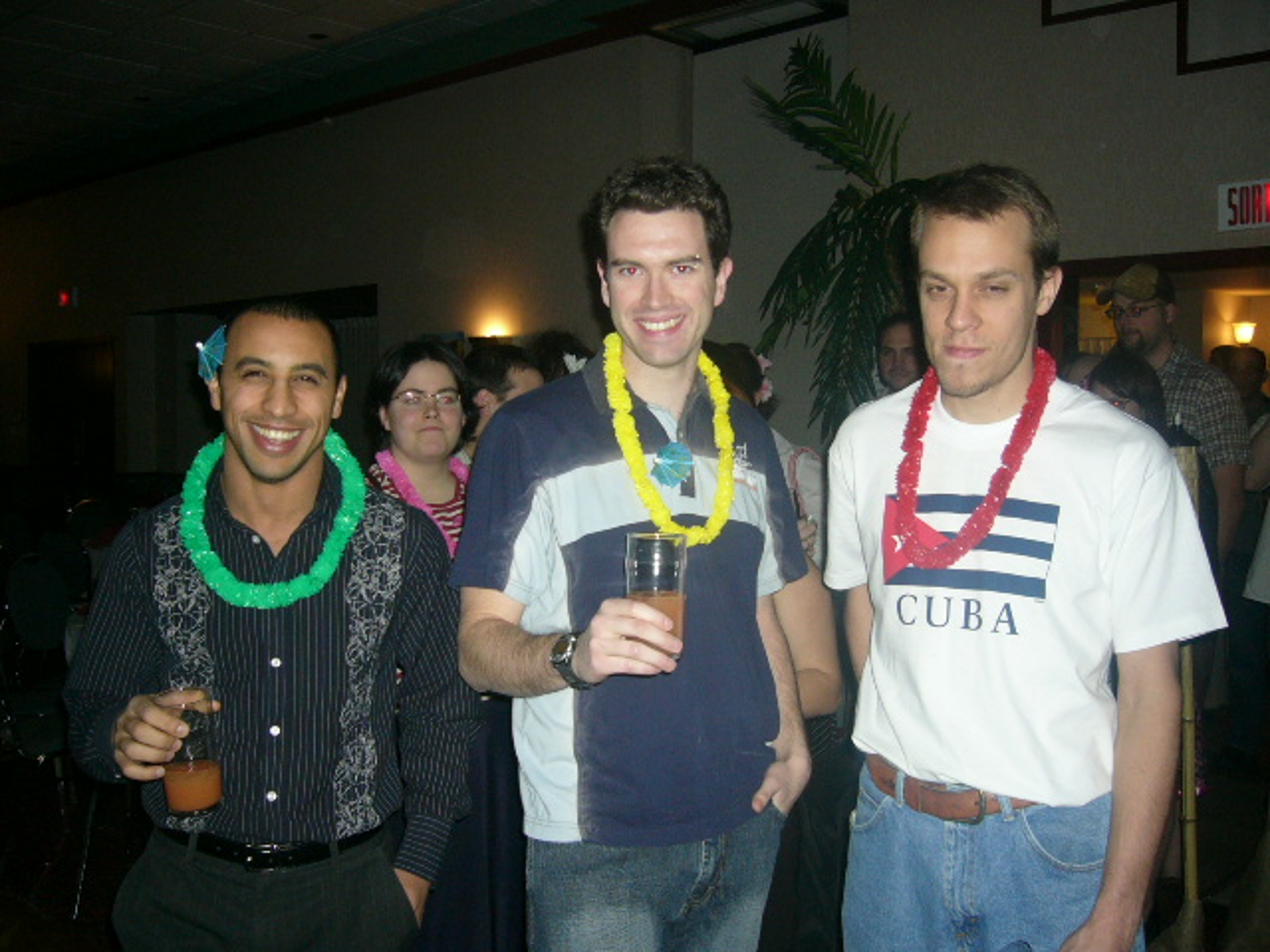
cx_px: 635
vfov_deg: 40.7
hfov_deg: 52.6
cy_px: 476
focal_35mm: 35
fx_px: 1284
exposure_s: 1/60
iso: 150
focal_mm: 5.8
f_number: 2.8
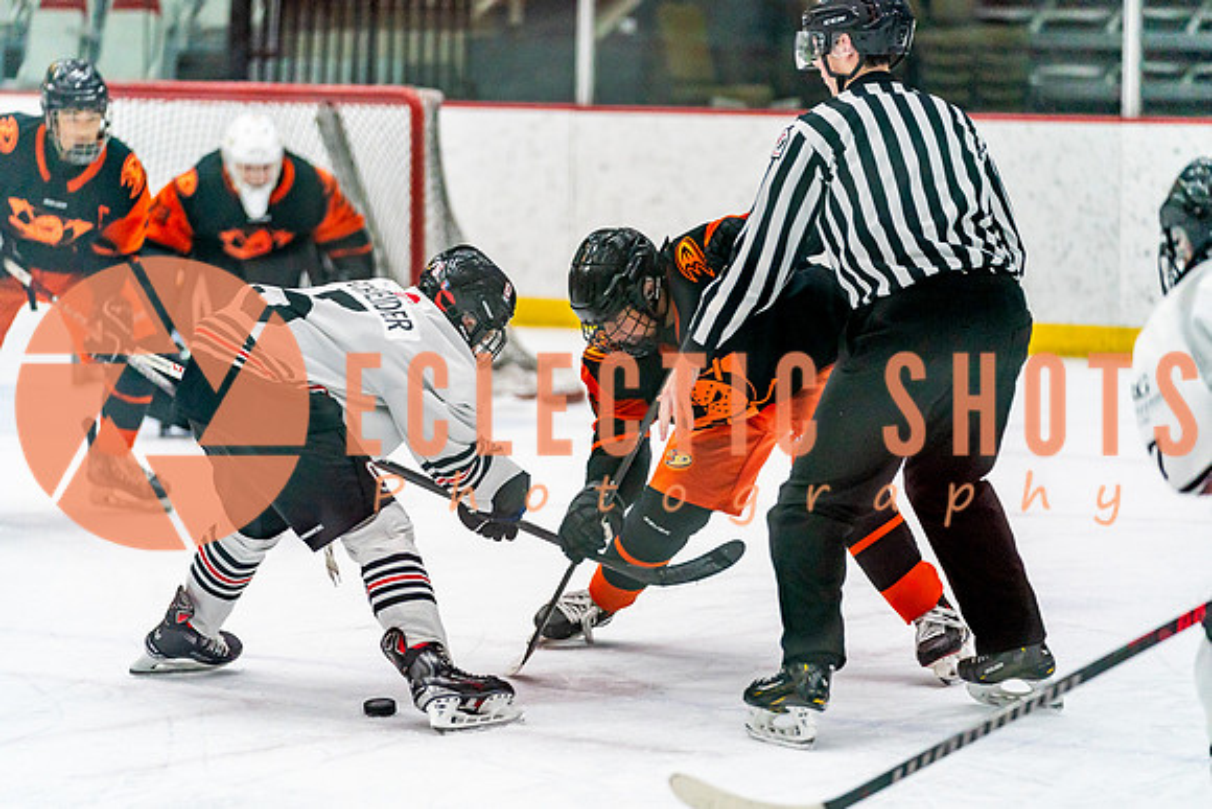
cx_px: 606
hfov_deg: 12.6
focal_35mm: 163
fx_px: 5499
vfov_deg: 8.4
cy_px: 404
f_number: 2.8
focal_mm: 161
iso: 3200
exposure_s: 1/1250
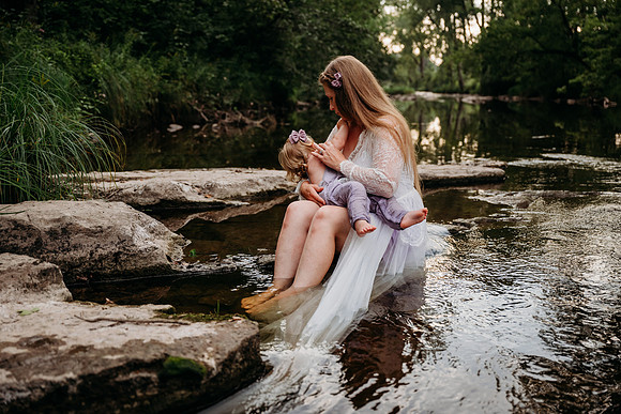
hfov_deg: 51.9
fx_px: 638
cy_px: 207
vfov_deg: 36.0
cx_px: 310
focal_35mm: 37
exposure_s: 1/1600
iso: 500
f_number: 2.8
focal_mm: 37
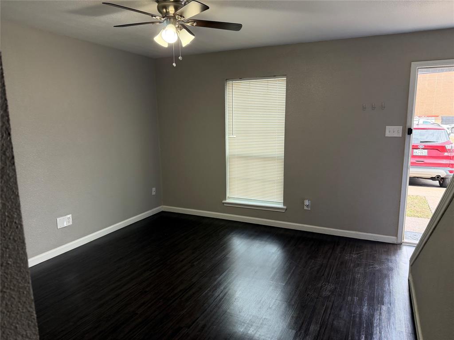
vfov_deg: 56.8
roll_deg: +0.7
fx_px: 315
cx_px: 227
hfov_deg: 71.6
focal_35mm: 24
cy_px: 170
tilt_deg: -10.6
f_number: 1.78
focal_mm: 6.76
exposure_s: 1/217
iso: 200
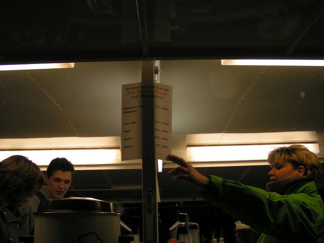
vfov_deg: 37.7
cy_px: 122
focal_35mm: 38
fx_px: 356
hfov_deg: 49.0
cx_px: 162
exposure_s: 1/50
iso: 50
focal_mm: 5.8
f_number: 2.8
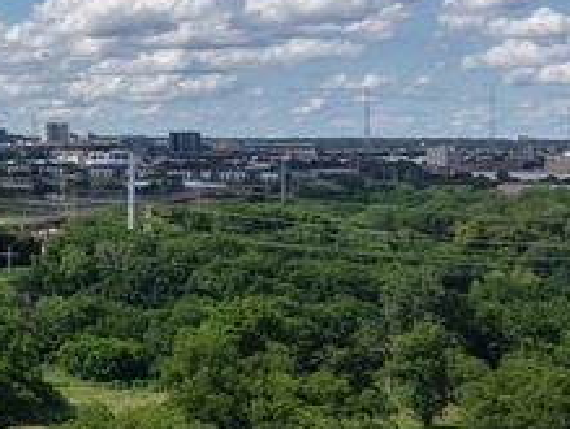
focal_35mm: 112
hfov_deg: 14.5
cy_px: 127
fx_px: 1847
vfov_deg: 13.2
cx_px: -575
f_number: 1.8
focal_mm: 8.67
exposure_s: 1/6000
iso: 140
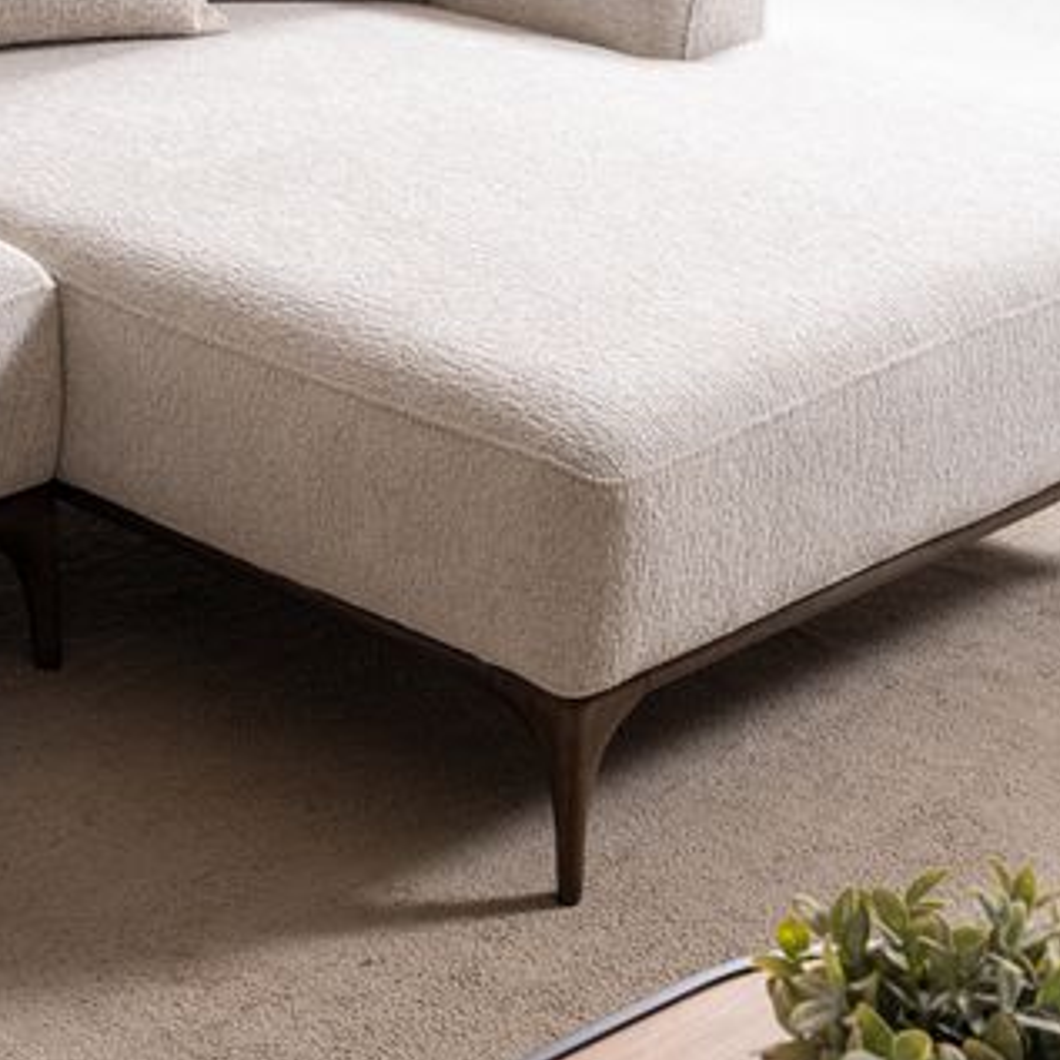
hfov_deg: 19.2
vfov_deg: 19.3
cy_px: 532
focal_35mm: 90
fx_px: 3118
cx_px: 284
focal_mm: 70
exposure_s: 1/125
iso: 100
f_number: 13
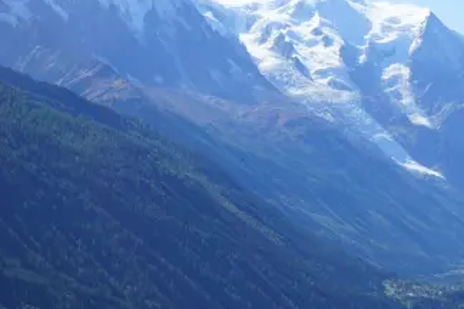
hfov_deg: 18.0
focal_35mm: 113
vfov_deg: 12.1
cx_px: 355
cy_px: 170
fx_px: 1456
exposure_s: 1/80
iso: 400
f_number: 29
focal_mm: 61
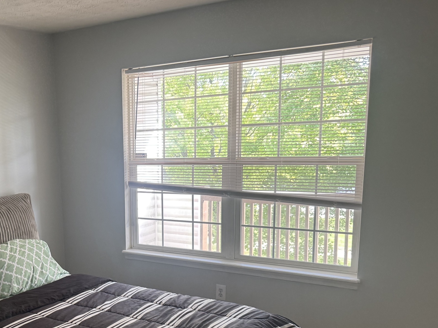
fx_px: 544
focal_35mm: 43
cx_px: 81
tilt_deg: -11.3
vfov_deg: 32.9
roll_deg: +3.0
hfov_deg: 41.8
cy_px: 249
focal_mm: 6.76
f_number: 1.78
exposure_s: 1/90
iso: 200
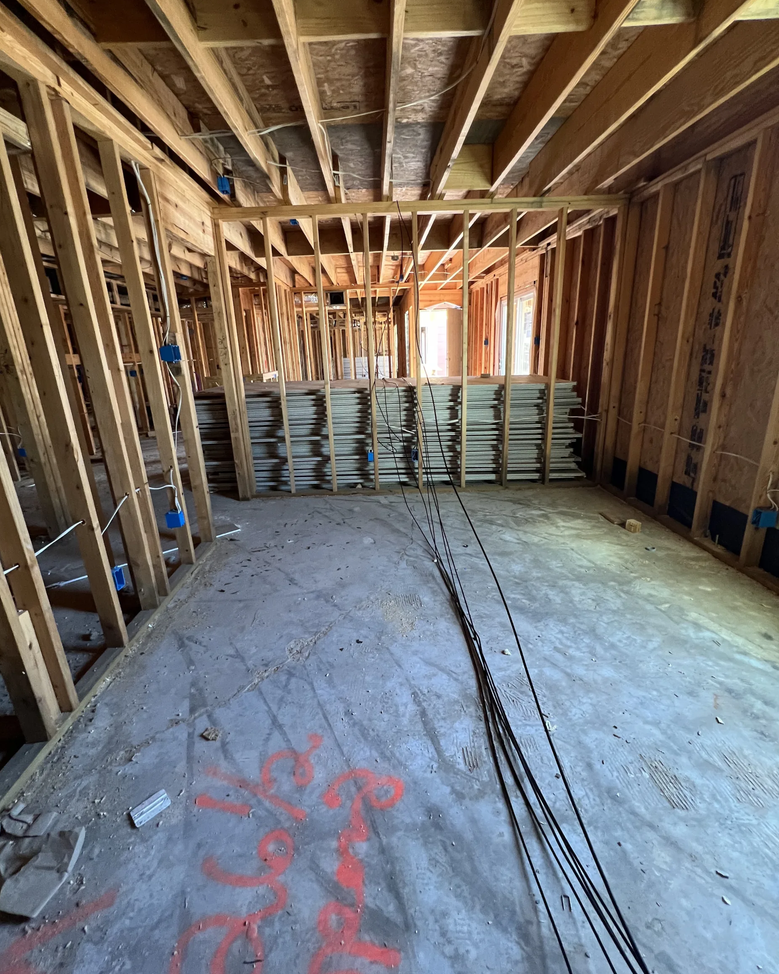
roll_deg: +2.8
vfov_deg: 100.7
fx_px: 403
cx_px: 376
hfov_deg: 88.0
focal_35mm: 14
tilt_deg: -18.4
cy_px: 474
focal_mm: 1.57
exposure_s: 1/60
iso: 320
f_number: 1.8
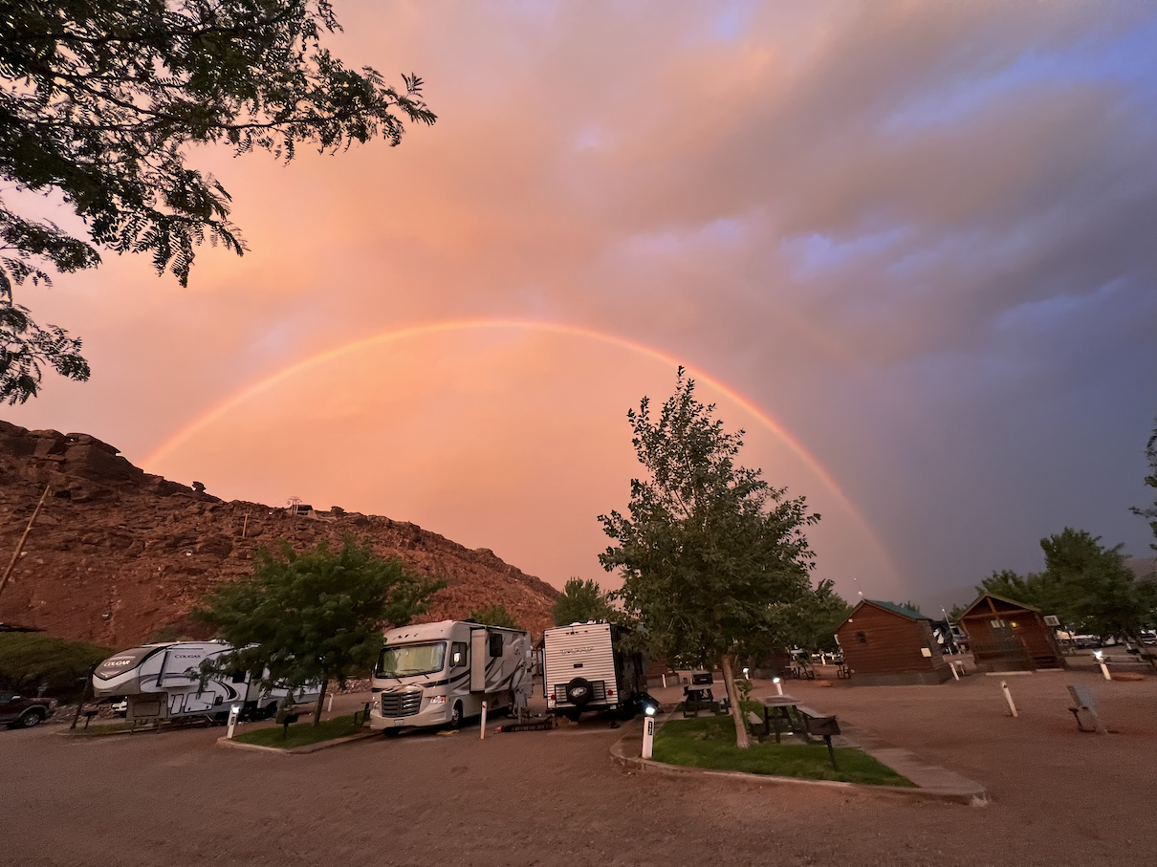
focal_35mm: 13
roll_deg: +4.9
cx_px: 578
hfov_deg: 106.2
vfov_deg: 89.9
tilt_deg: +29.2
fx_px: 434
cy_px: 434
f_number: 1.8
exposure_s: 1/99
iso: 200
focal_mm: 1.57
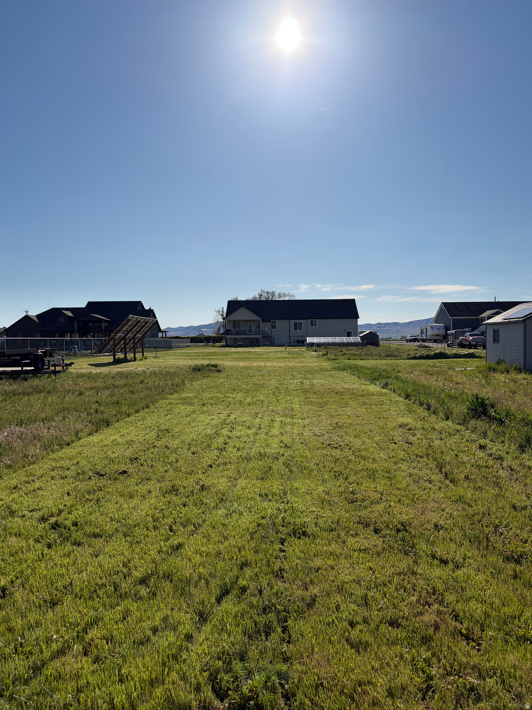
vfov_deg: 67.3
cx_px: 266
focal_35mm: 26
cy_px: 355
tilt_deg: -1.2
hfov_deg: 53.1
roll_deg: +1.1
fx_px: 533
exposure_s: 1/8850
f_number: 1.6
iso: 50
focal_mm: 5.96
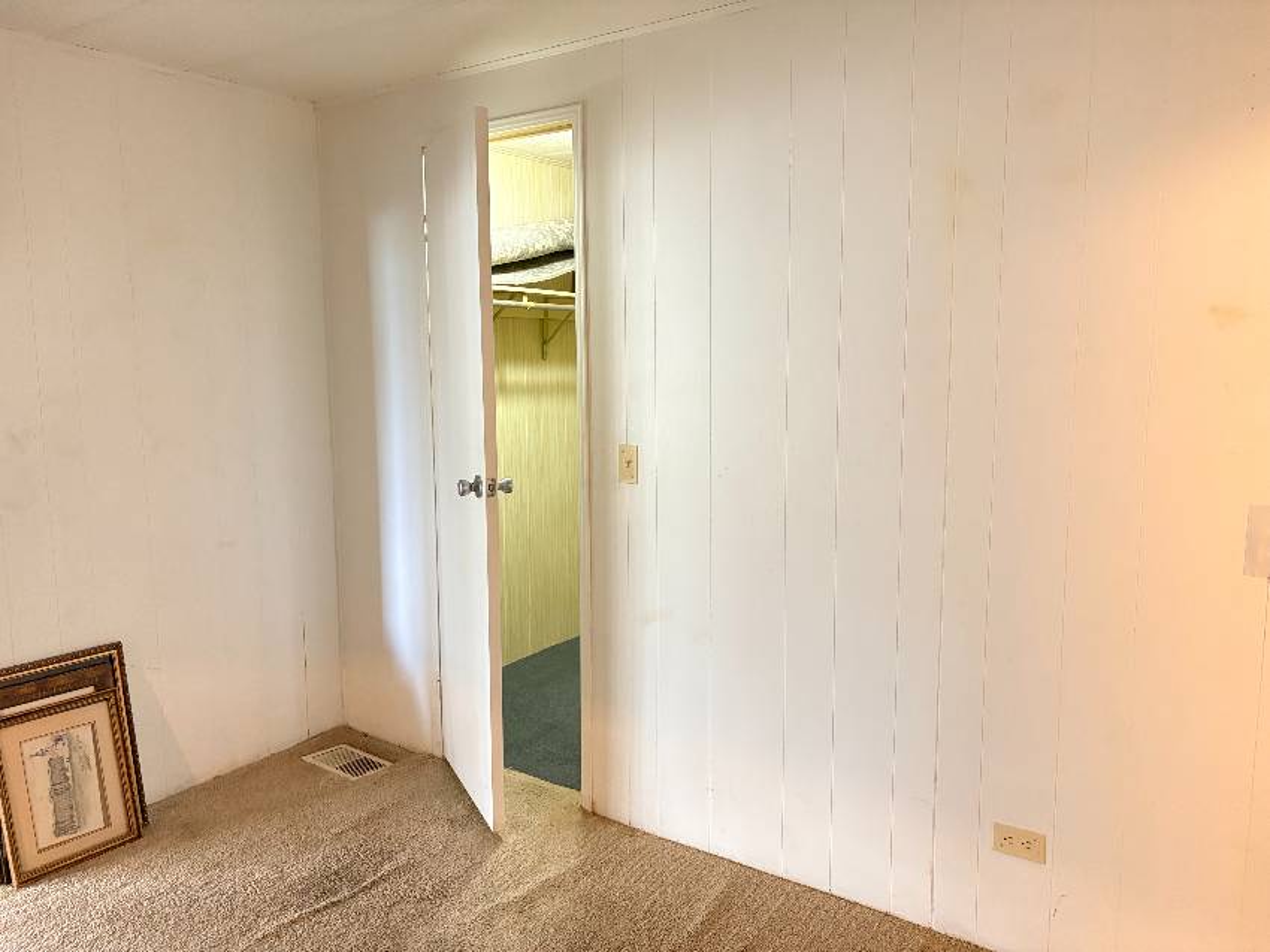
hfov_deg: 67.3
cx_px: 635
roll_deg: +0.1
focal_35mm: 26
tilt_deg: -7.5
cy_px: 476
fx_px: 954
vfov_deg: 53.0
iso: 400
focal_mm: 5.96
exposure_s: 1/40
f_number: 1.6
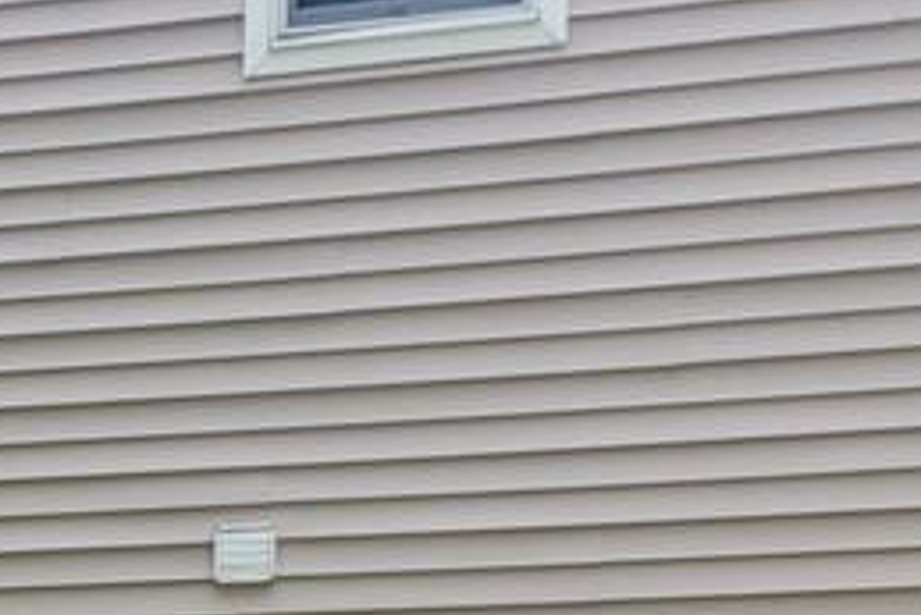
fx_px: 2739
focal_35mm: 107
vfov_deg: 11.6
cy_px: 1187
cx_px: -821
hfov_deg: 15.8
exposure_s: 1/276
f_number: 2.4
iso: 50
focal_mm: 4.3
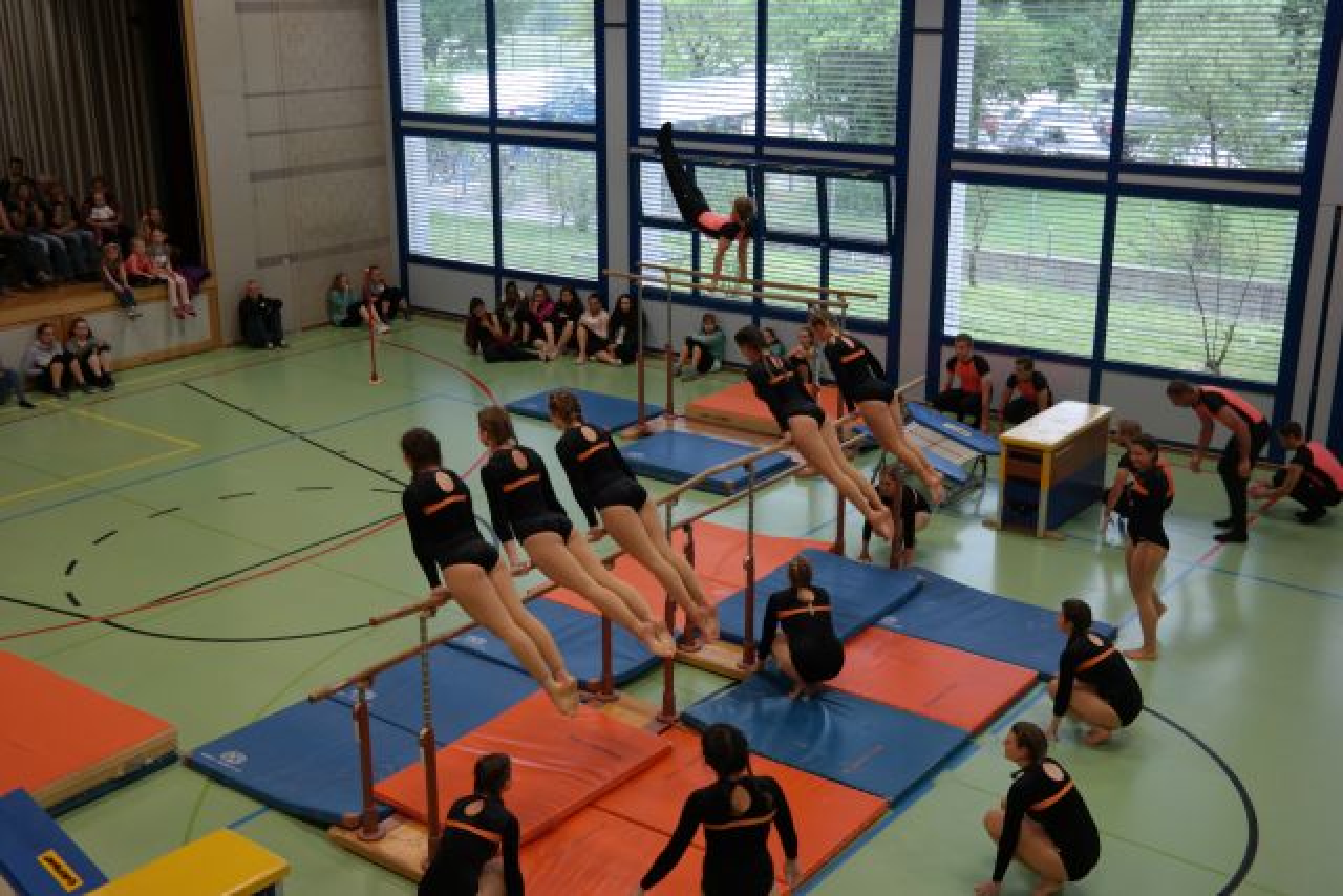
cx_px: 672
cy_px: 448
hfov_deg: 50.7
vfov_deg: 35.1
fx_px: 1418
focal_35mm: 38
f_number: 4
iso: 400
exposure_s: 1/50
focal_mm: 25
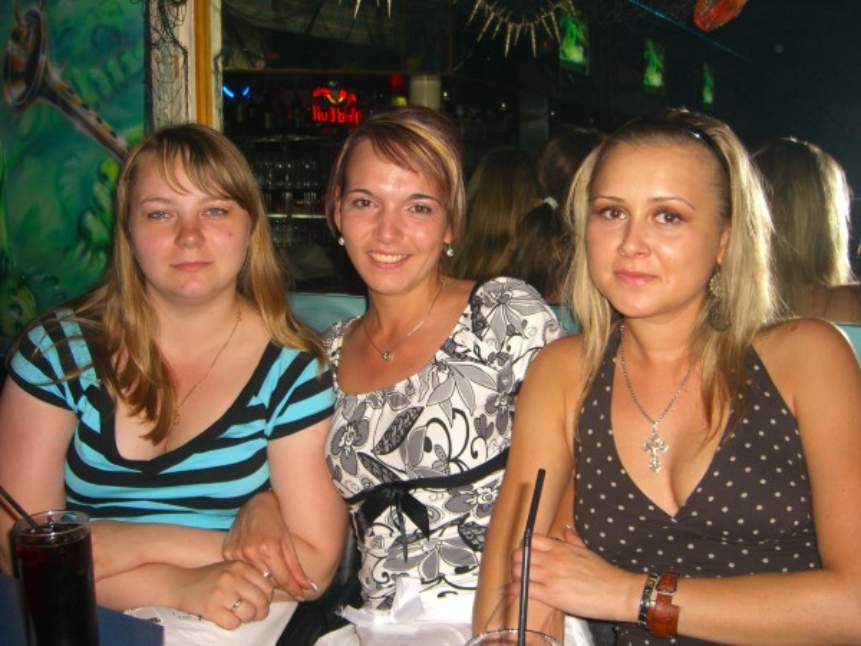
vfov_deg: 37.7
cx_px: 430
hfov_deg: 49.0
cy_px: 323
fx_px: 945
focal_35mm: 38
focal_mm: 7.9
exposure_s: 1/60
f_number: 2.8
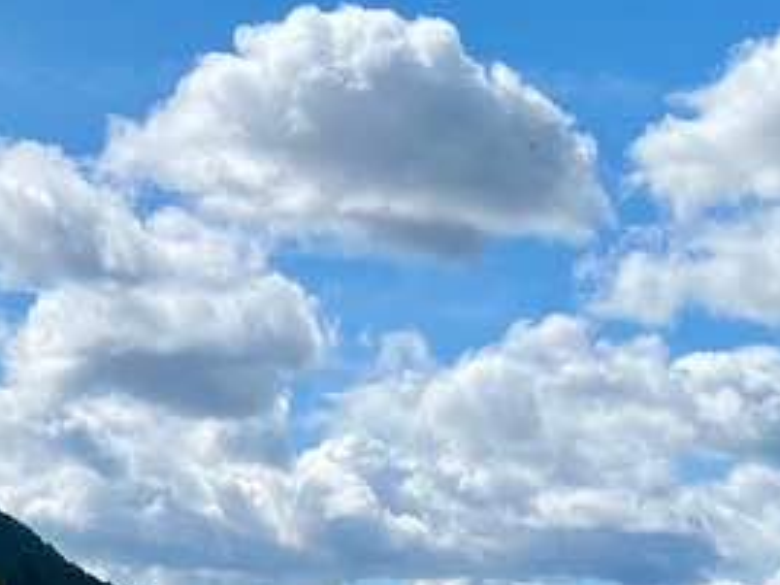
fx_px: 3064
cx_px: 239
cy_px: 943
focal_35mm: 136
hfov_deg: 14.5
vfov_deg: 10.4
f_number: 1.8
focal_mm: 4.25
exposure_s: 1/5495
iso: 32
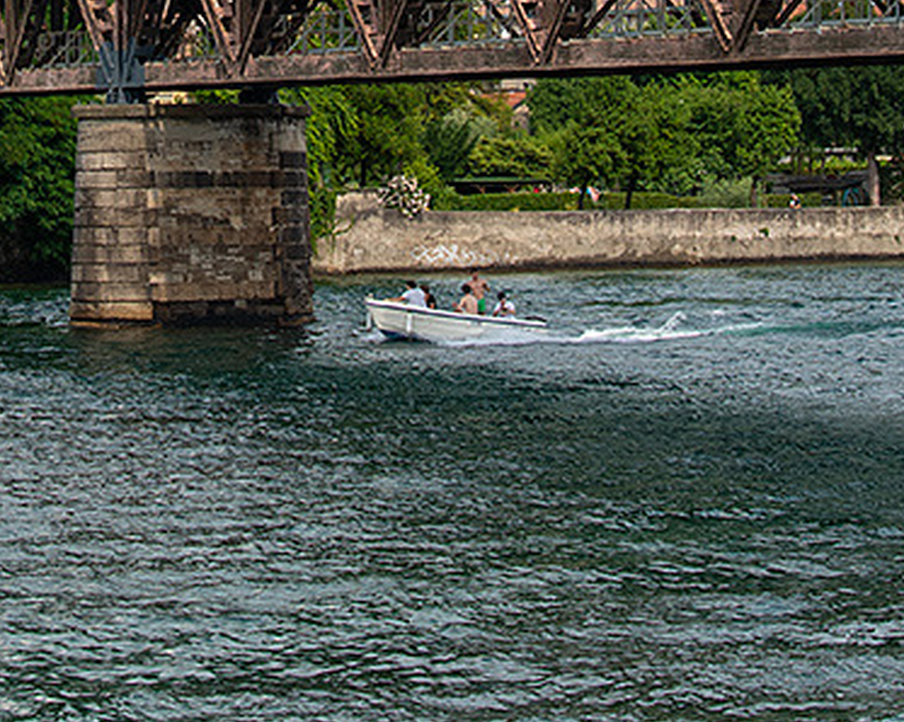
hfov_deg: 12.5
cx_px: 131
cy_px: -317
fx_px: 4091
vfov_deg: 9.8
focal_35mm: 153
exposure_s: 1/500
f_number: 6.3
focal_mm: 38
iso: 250
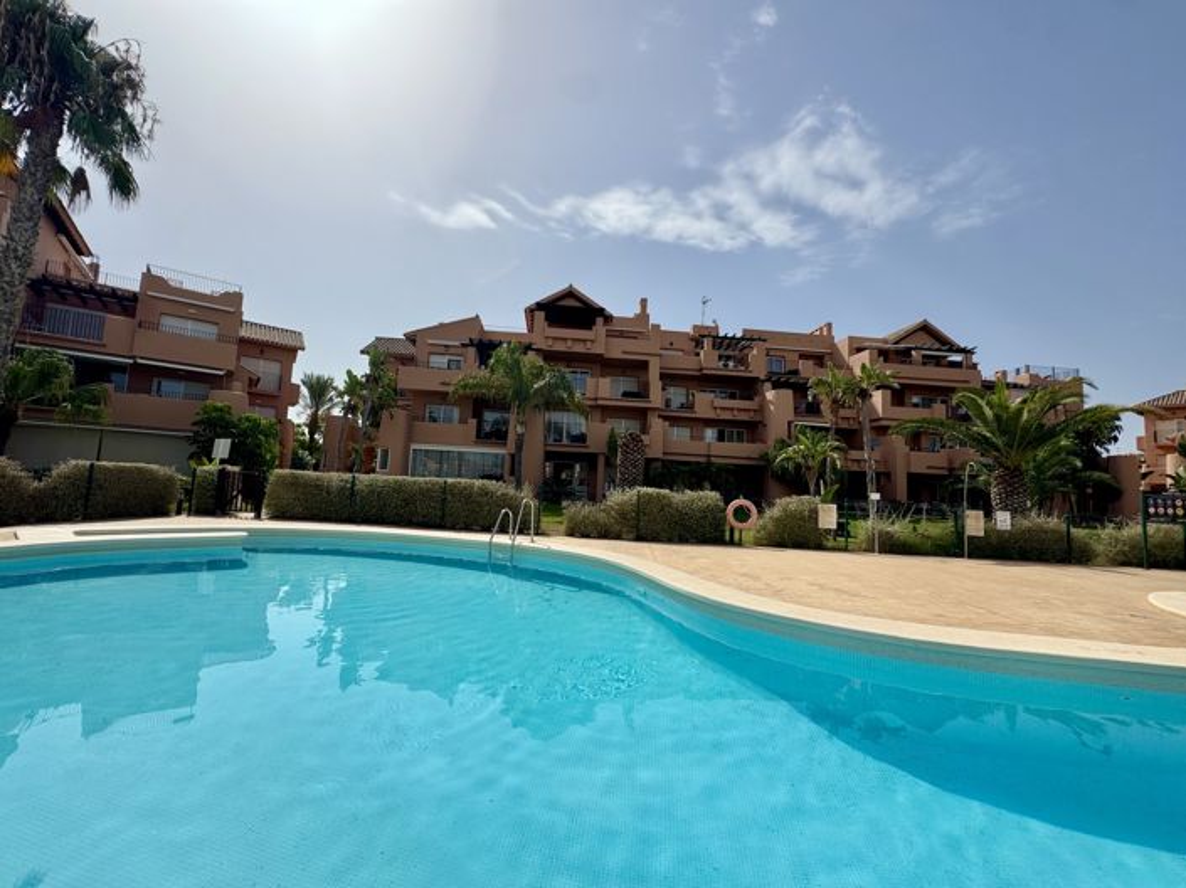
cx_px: 593
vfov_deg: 85.6
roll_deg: -2.7
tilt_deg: +5.5
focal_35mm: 14
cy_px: 444
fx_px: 479
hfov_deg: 102.1
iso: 50
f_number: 2.2
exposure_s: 1/2985
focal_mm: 2.22
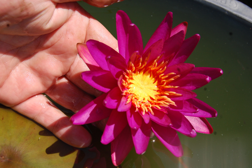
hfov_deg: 35.1
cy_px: 84
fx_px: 399
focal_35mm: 57
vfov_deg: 23.7
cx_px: 126
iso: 200
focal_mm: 38
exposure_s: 1/400
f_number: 10
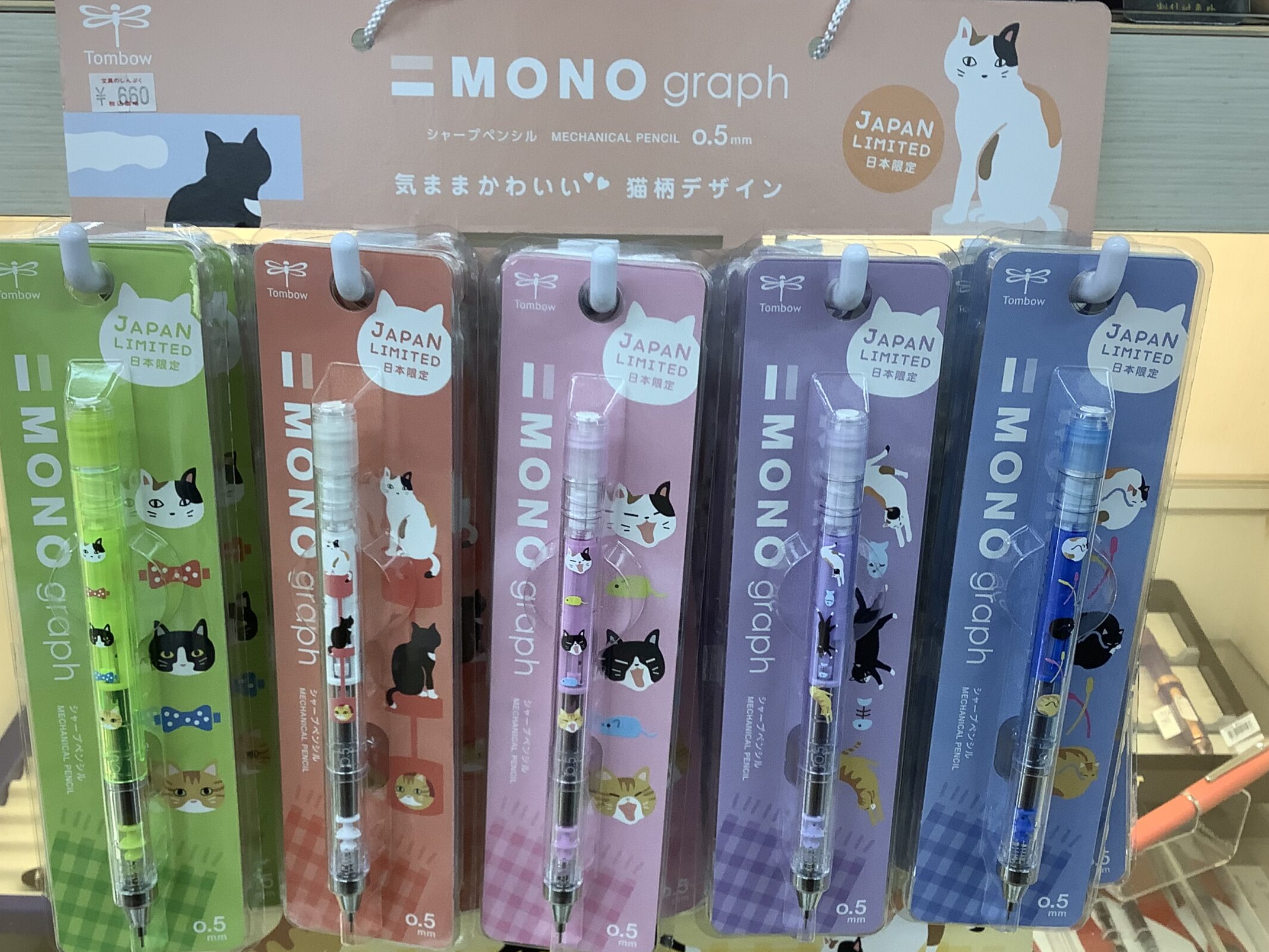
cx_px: 627
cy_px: 561
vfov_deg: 38.5
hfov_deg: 50.1
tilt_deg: -28.7
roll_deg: -2.4
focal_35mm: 37
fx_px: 1356
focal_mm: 3.3
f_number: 2.4
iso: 64
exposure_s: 1/60
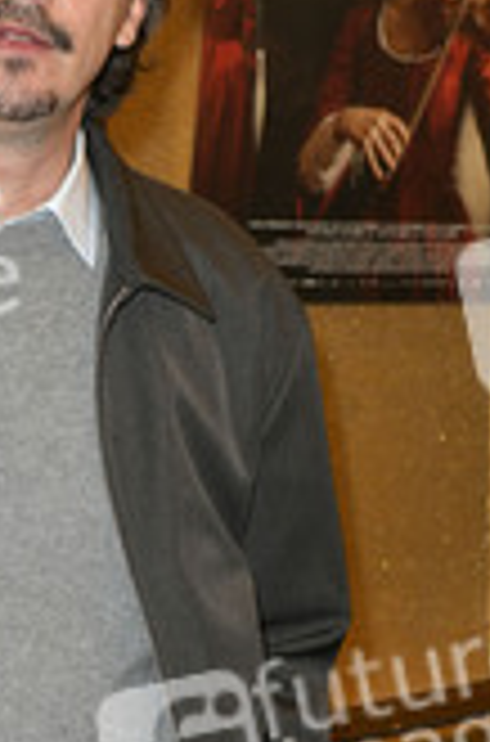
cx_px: -81
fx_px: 2897
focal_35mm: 141
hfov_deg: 9.5
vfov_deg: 14.6
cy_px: 513
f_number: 5.6
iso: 1600
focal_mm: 58
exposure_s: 1/160
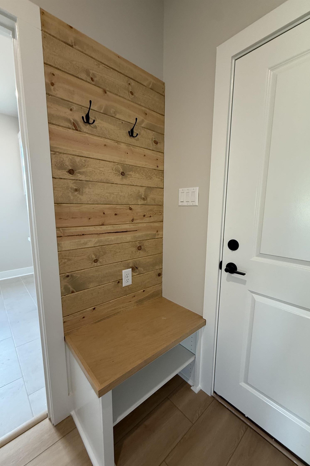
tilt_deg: -7.4
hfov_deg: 77.3
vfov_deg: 100.4
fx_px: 194
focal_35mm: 15
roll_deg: -1.5
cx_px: 153
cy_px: 240
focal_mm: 2.22
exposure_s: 1/60
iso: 200
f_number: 2.2
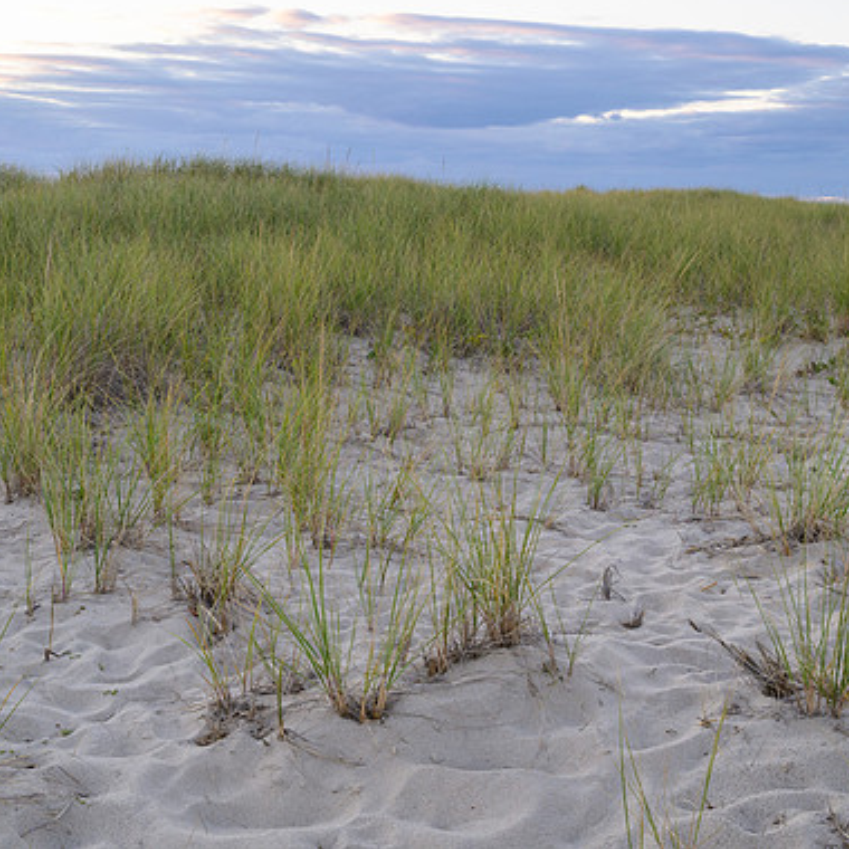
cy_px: 419
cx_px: 418
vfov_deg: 35.4
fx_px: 1332
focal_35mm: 48
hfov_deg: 35.4
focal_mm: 37
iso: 400
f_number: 14
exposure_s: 1/20
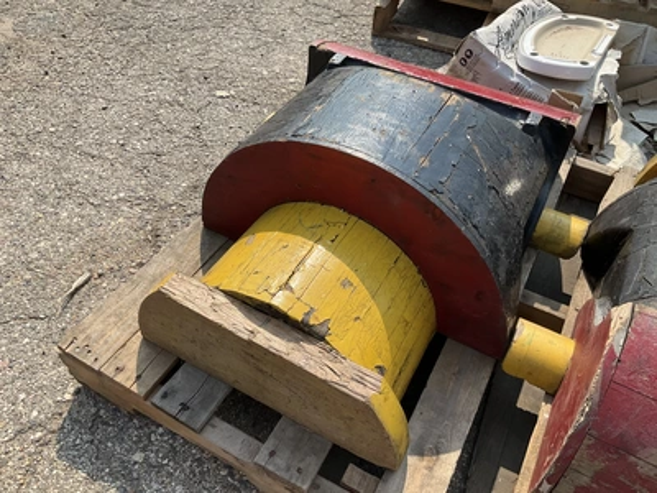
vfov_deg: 48.2
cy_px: 246
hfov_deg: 61.7
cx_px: 328
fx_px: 550
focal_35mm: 29
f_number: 1.8
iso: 25
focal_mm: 3
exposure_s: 1/1311
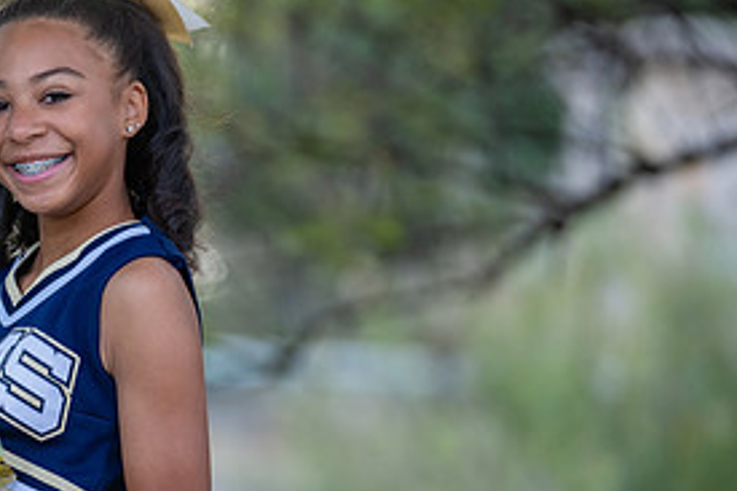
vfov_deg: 3.9
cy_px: 372
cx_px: 51
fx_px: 7120
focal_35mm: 348
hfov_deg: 5.9
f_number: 2.8
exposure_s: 1/320
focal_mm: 165
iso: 250
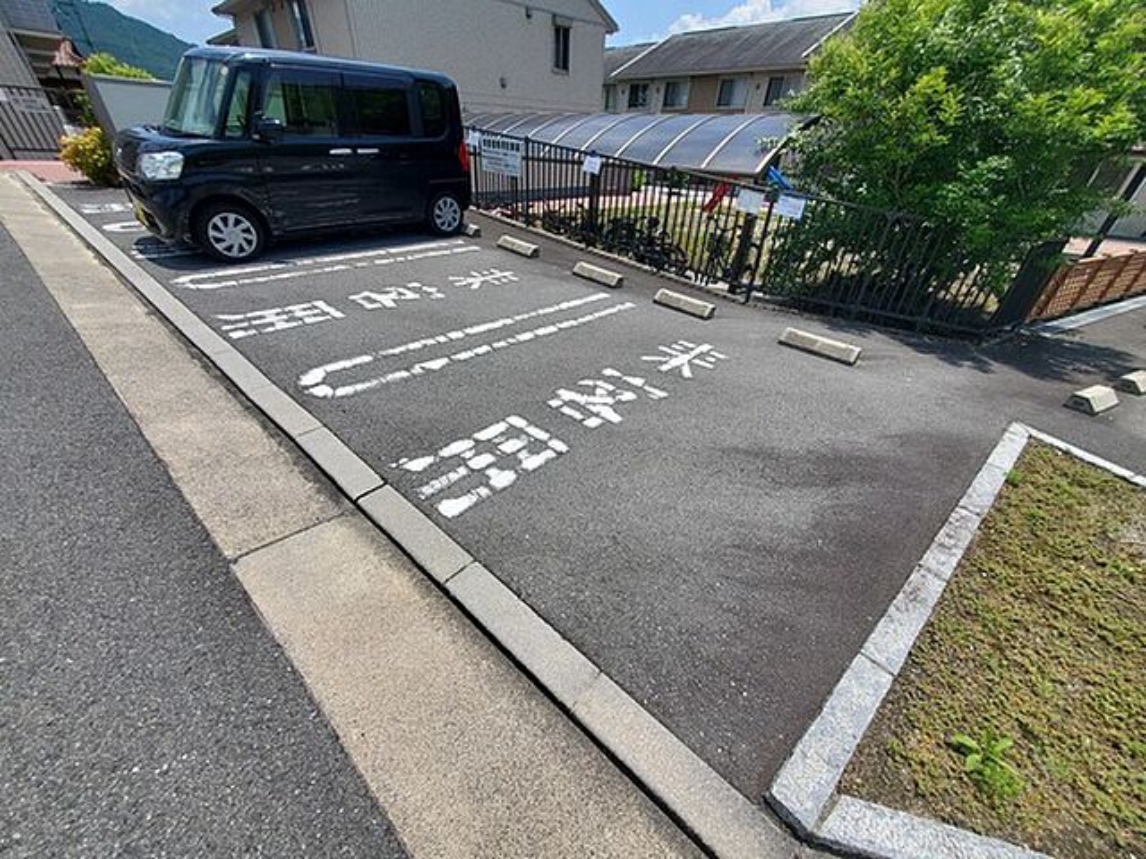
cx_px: 573
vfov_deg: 89.9
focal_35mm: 13
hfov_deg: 106.2
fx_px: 430
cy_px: 430
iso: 50
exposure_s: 1/1321
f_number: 2.2
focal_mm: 1.8
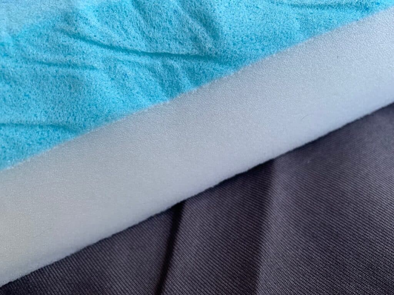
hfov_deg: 67.3
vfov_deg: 53.1
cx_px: 197
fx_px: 296
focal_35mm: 26
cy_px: 148
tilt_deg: -53.9
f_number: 1.8
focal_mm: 4.25
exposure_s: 1/122
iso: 25
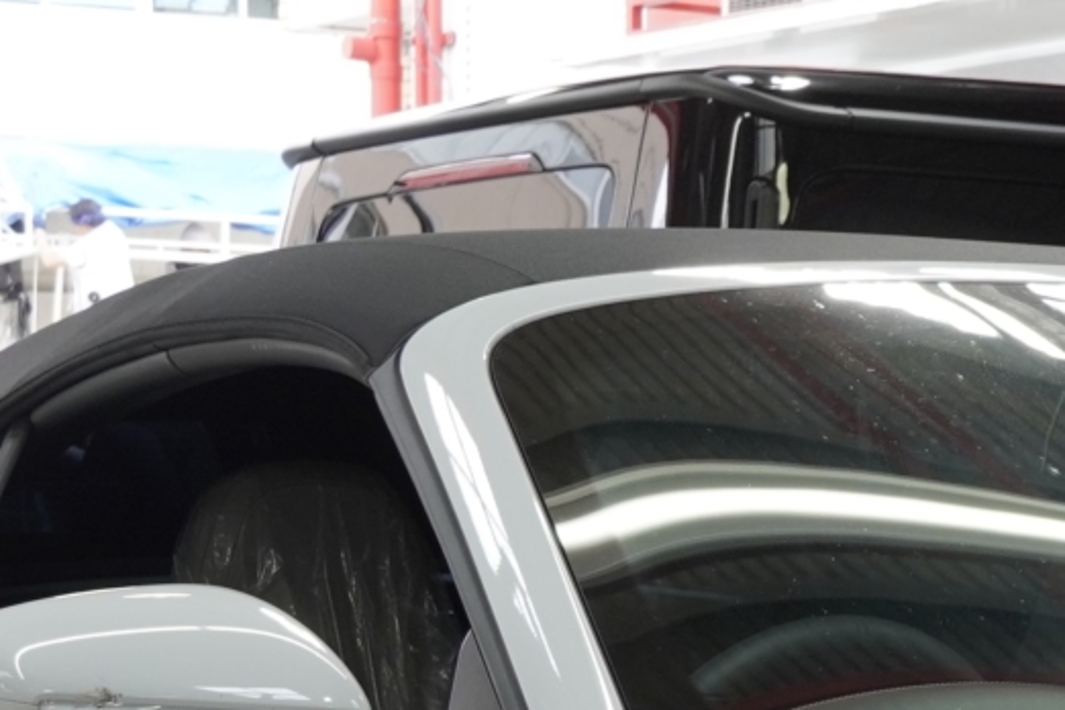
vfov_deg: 6.9
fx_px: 5870
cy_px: 907
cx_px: 1614
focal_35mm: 198
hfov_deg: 10.0
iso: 320
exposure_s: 1/50
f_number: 6.3
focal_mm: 27
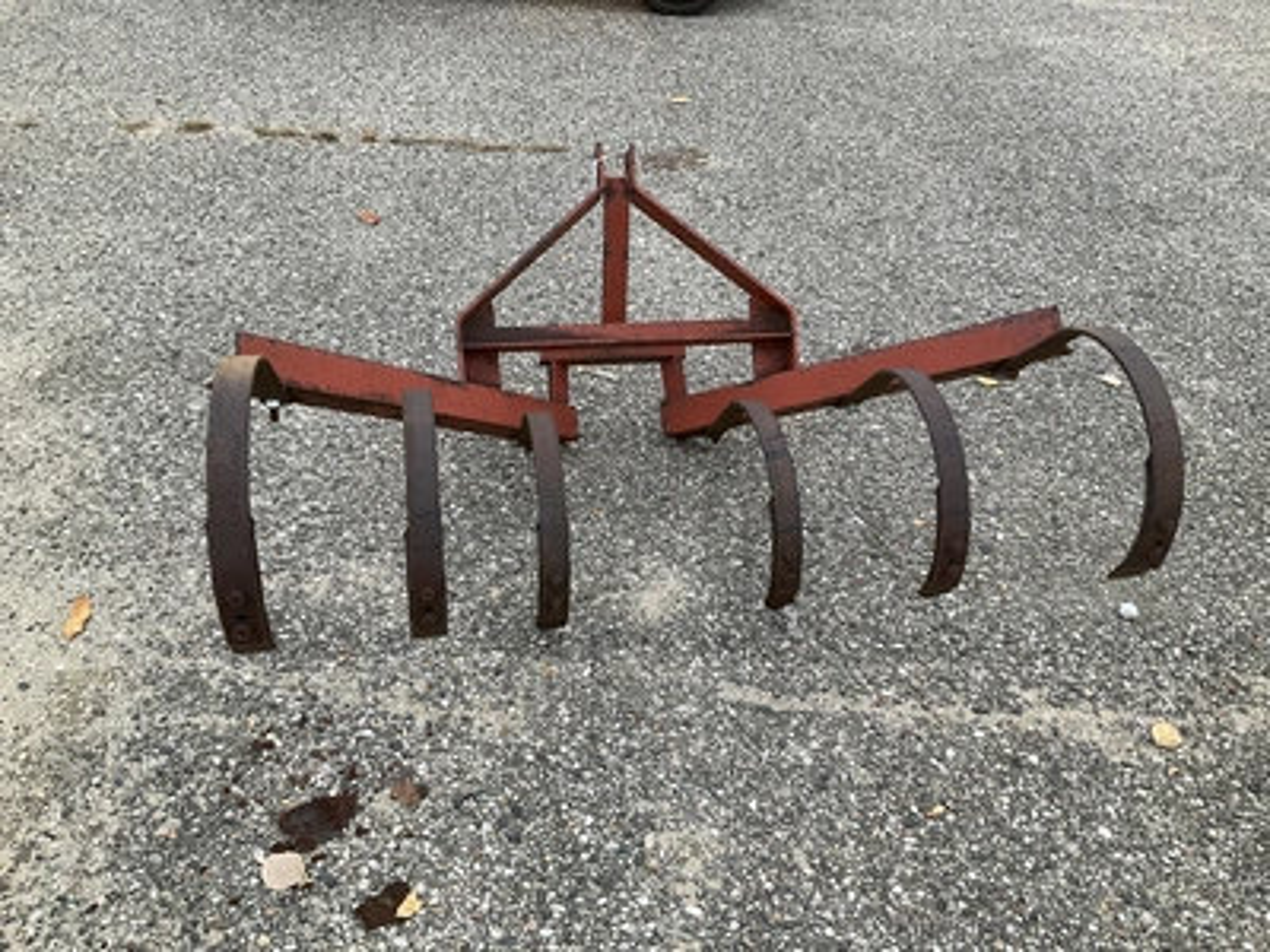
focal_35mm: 29
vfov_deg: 48.2
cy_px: 476
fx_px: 1064
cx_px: 635
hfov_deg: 61.7
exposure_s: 1/119
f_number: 1.8
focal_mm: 3
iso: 64
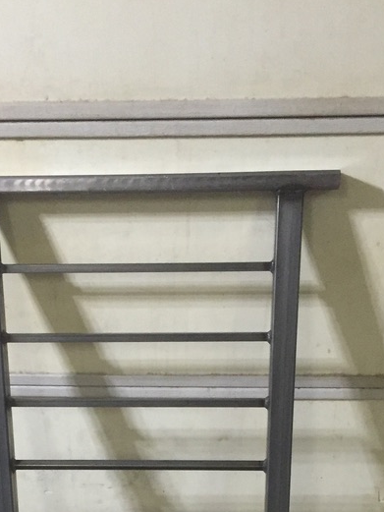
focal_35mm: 57
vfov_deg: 31.5
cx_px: 137
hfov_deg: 25.6
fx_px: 843
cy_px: 499
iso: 250
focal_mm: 4.15
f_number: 2.2
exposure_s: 1/30
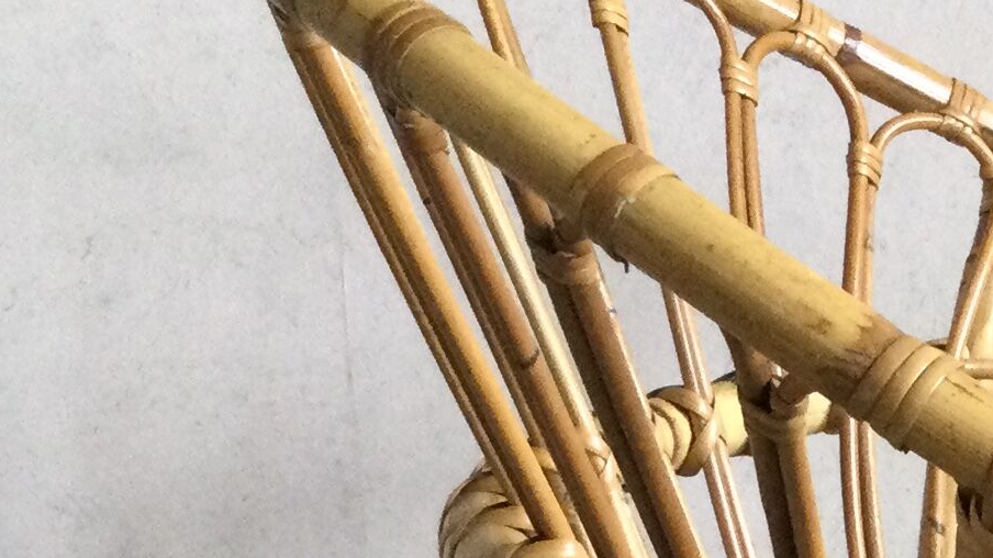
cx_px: 1172
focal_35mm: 122
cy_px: 973
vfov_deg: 9.5
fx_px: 3212
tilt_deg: -21.8
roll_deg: -1.8
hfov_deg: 16.9
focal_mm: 3.3
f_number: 2.4
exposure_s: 1/33
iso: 125
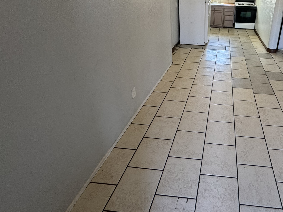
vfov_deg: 57.4
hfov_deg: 71.0
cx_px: 214
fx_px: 180
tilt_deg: -19.6
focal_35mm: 22
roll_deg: -2.6
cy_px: 49
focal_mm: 2.22
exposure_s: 1/60
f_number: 2.2
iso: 160
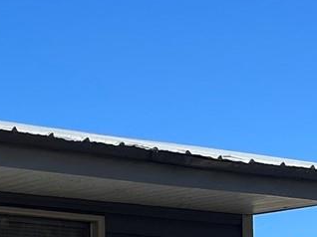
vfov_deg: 11.0
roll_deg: -0.5
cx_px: -430
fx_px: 1199
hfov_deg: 12.2
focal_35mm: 131
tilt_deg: +4.3
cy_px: 333
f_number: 1.6
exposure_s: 1/4016
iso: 50
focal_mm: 5.1
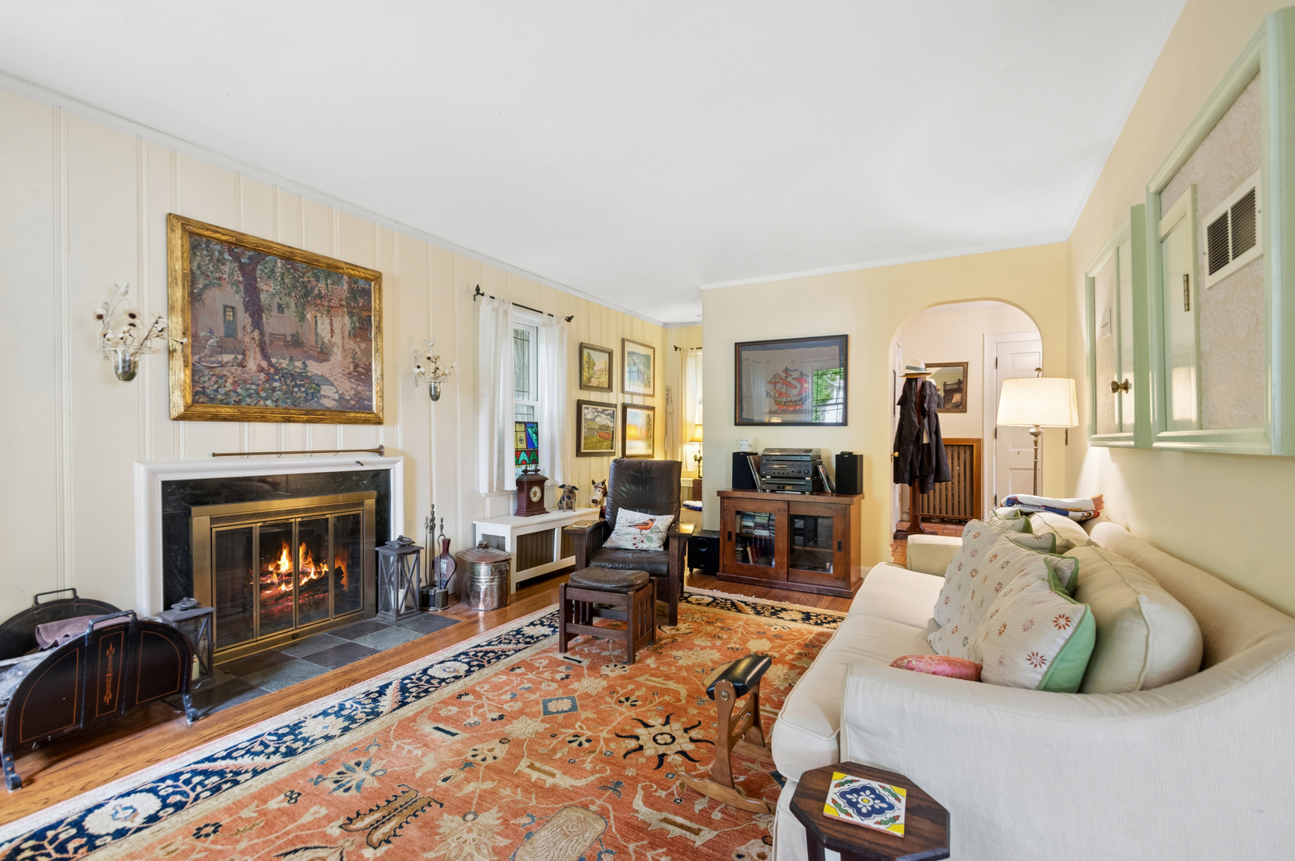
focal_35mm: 15
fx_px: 539
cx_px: 648
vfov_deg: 77.2
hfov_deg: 100.4
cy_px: 430
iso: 400
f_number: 8
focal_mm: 10
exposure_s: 1/1.67
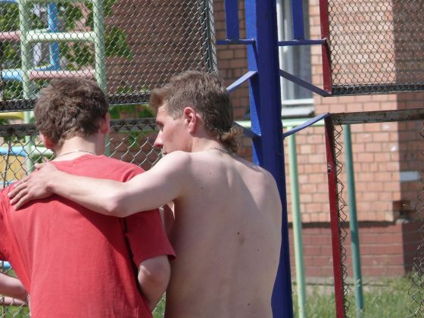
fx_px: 6810
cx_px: 212
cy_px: 159
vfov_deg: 2.7
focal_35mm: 556
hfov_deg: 3.6
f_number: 5.6
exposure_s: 1/400
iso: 100
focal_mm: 82.5
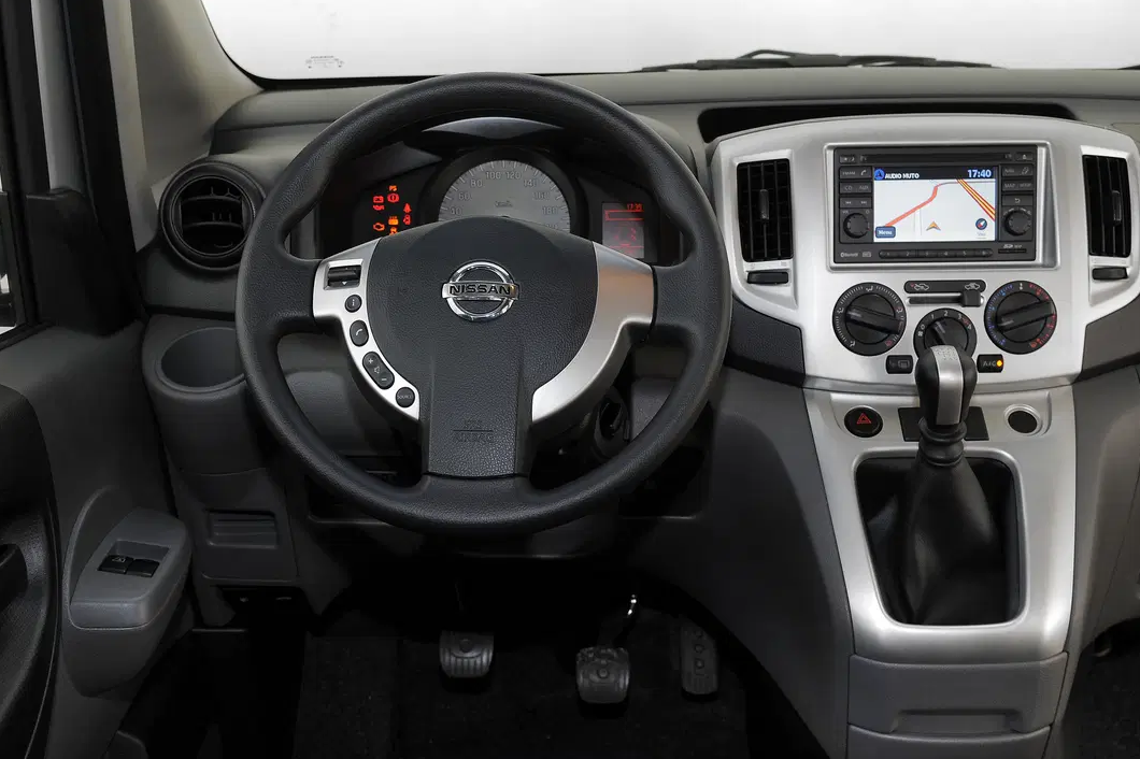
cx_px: 601
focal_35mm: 43
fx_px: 1361
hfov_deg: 45.4
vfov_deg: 31.2
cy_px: 355
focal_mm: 38
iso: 400
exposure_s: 1/30
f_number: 7.1
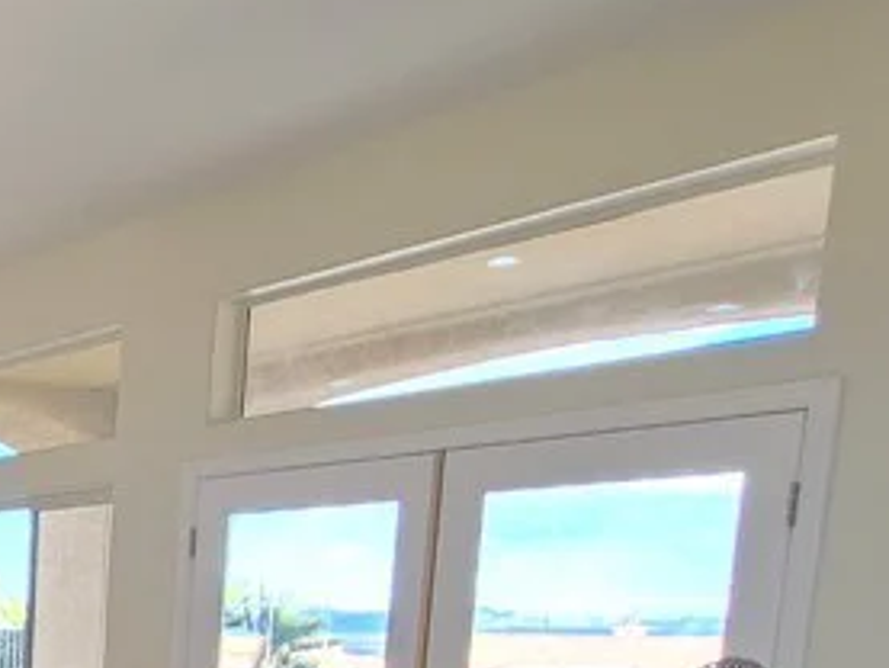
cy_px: 790
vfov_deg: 27.0
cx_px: -308
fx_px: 1233
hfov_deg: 30.1
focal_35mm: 48
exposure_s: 1/120
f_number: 2.2
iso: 80
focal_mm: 1.74
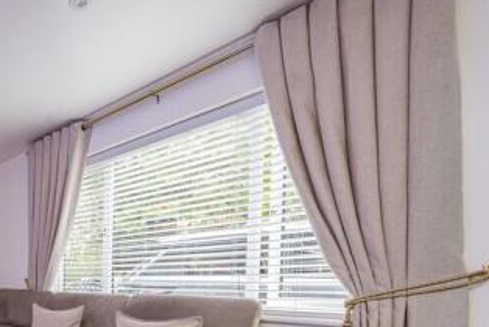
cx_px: -19
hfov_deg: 53.0
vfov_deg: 46.3
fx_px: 340
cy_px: 295
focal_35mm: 25
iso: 320
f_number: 9
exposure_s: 1/2.5
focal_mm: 12
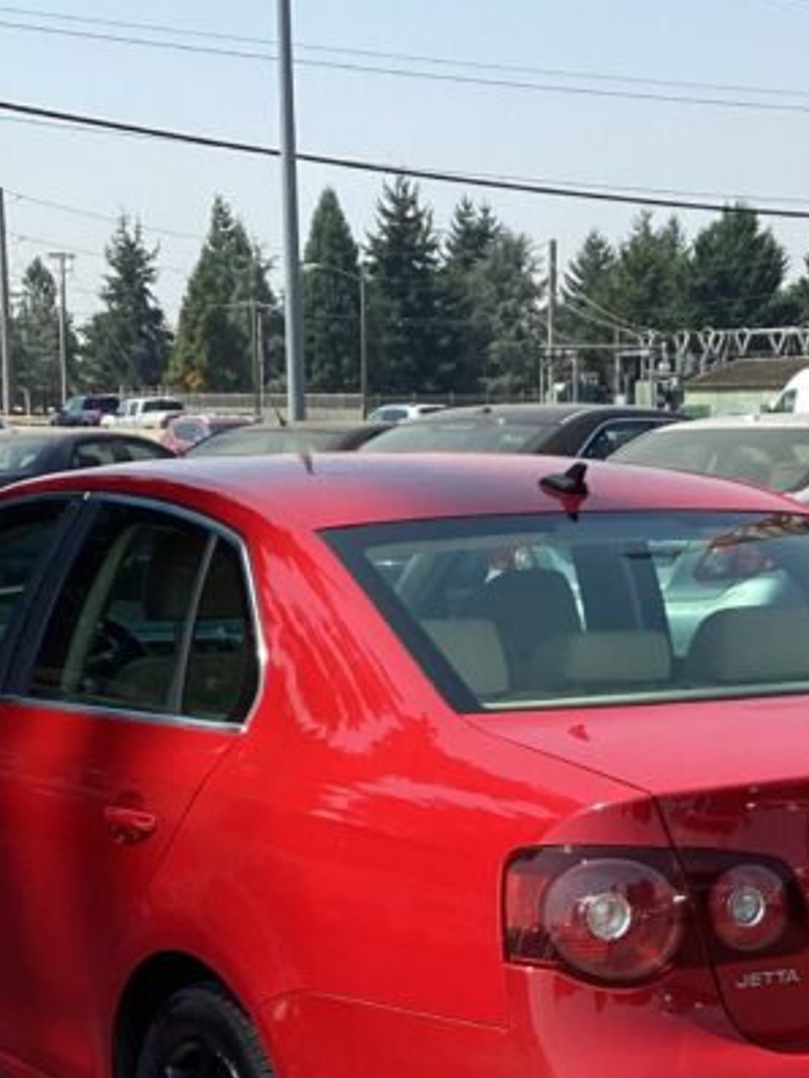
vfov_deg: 23.9
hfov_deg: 18.4
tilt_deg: -11.6
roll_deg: -0.5
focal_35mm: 80
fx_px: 2492
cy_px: 904
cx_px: 543
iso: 25
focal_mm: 3.3
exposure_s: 1/981
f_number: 2.4
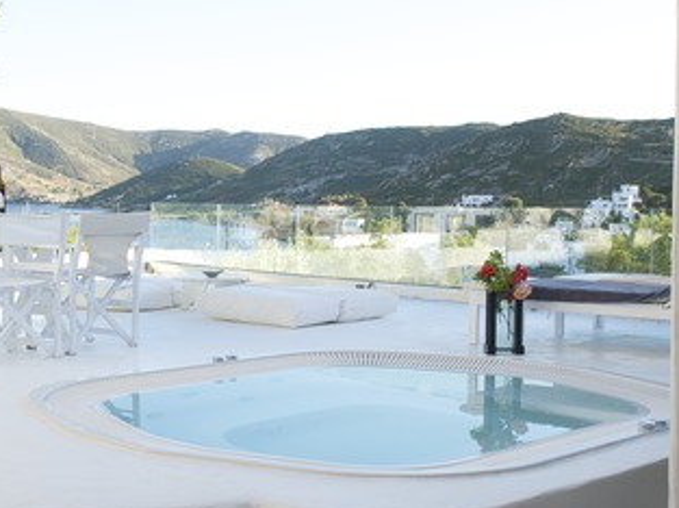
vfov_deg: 24.8
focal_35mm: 59
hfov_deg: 32.3
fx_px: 1156
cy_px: 265
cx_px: 202
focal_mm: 24
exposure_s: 1/125
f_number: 8
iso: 320
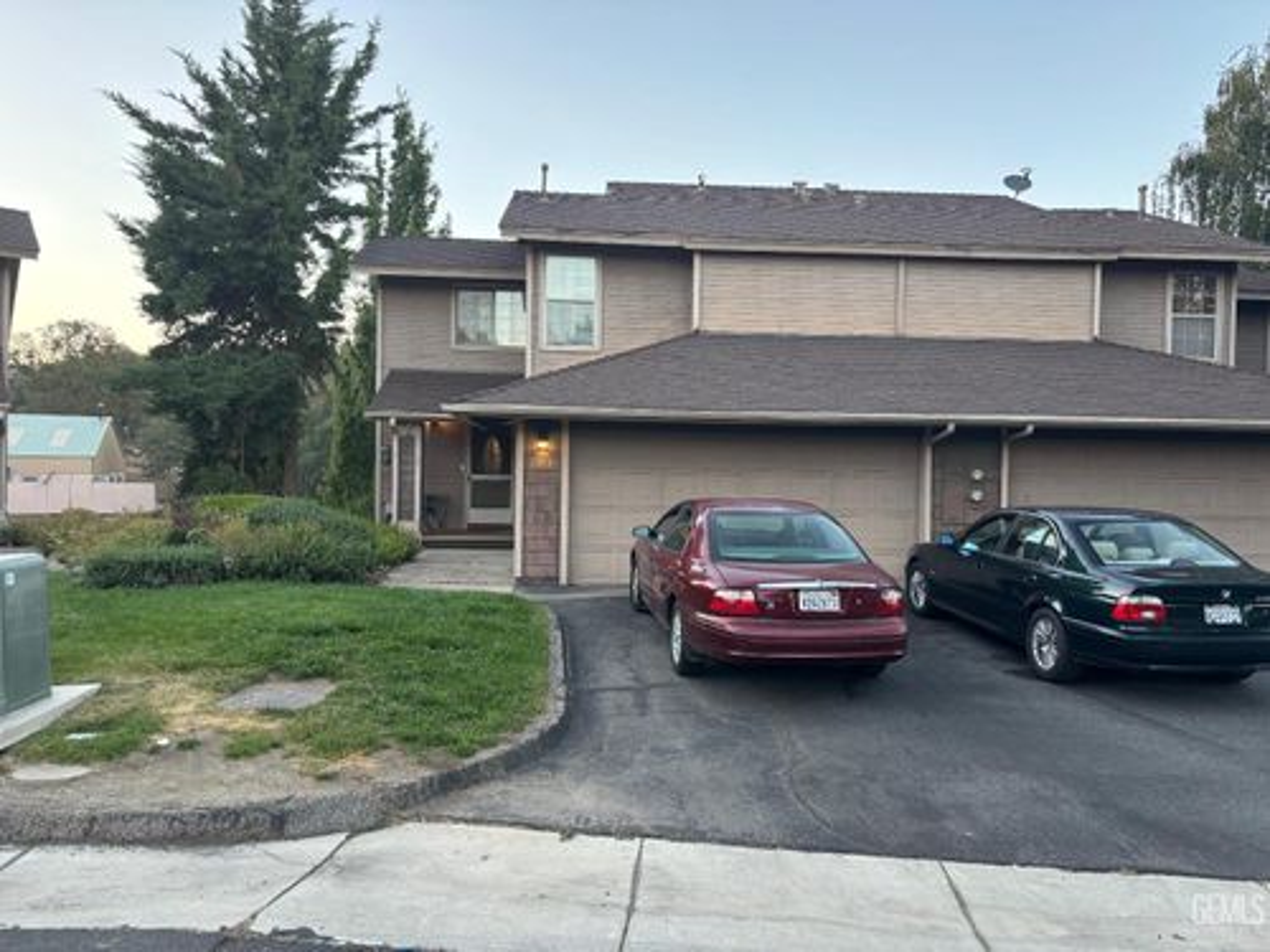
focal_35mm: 26
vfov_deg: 53.1
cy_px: 476
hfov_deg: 67.3
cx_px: 635
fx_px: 954
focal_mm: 5.96
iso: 100
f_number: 1.6
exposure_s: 1/121
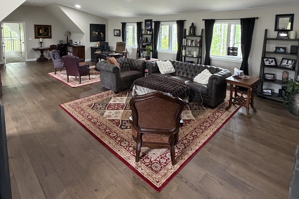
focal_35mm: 21
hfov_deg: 81.1
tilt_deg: -6.2
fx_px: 174
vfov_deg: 56.4
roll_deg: -0.9
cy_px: 49
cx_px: 138
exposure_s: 1/60
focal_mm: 2.22
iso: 400
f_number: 2.2
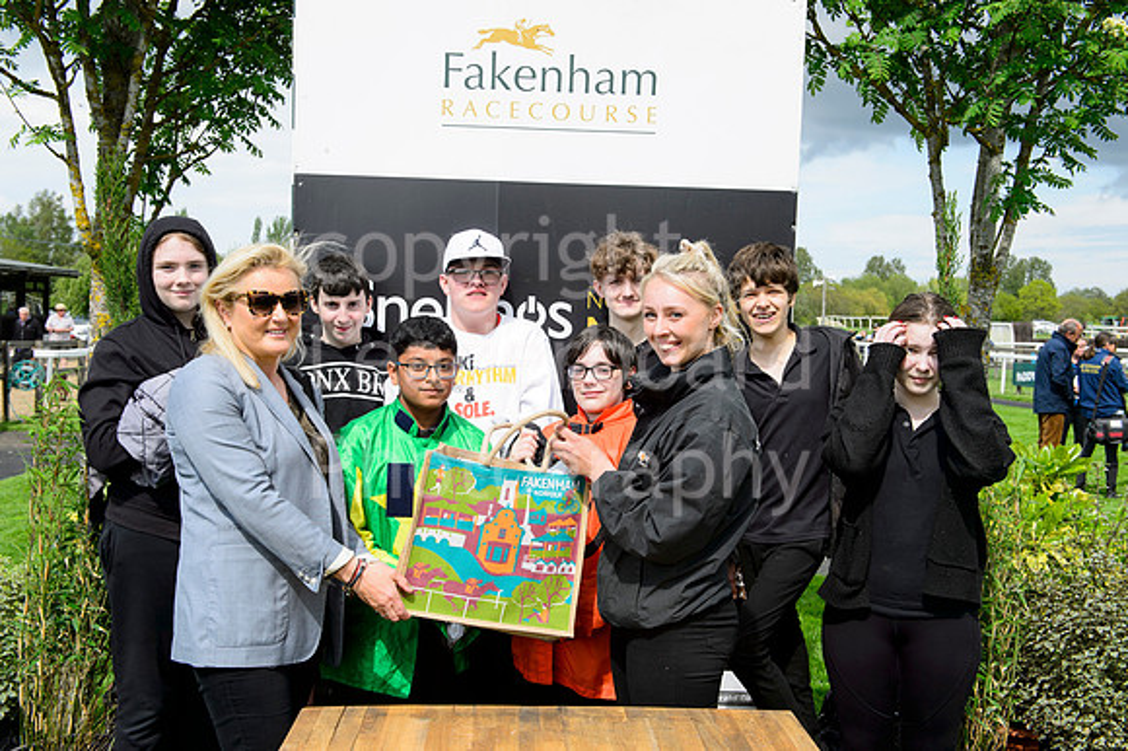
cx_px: 564
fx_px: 1190
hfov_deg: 50.7
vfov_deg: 35.0
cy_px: 376
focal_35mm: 38
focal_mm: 38
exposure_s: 1/250
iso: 200
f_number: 8
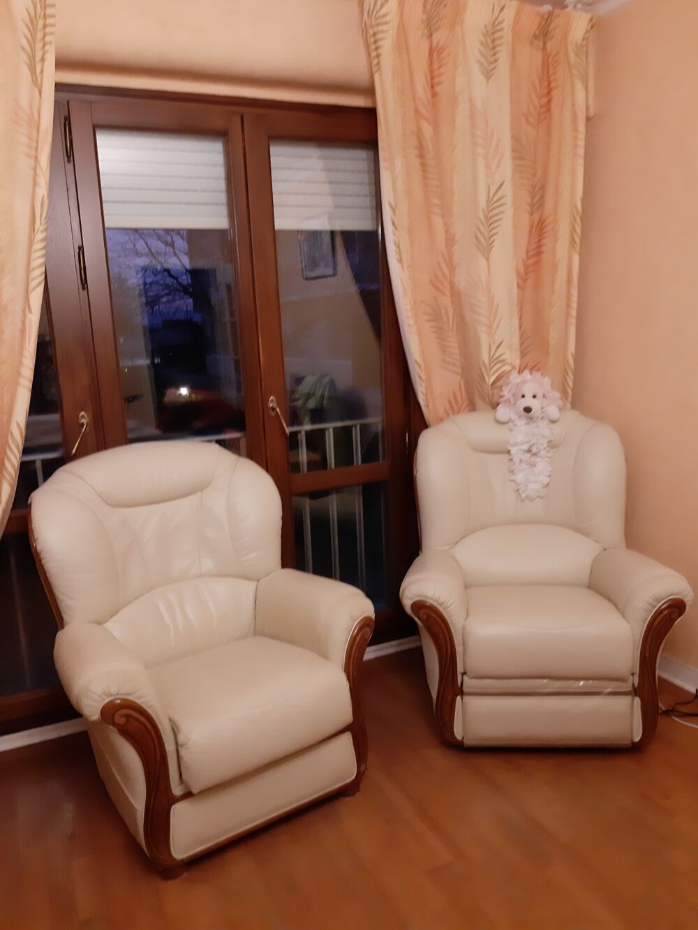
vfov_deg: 65.3
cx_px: 349
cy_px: 465
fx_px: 726
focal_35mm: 27
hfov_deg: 51.4
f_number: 1.7
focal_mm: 3.93
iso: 500
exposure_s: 1/25
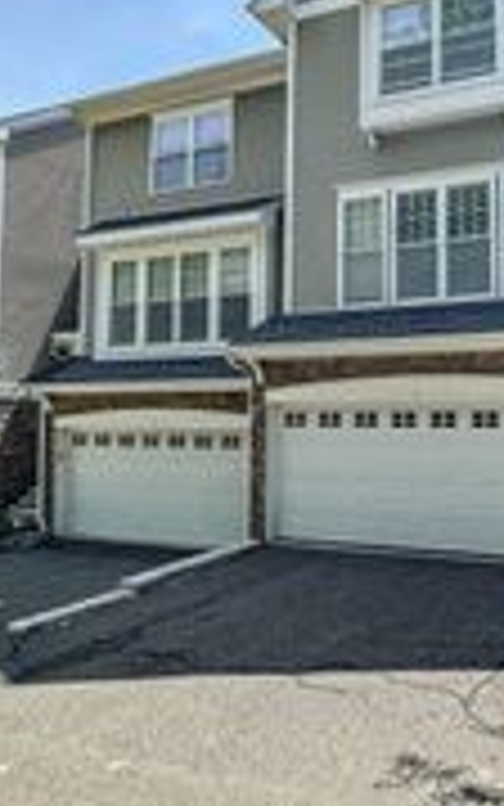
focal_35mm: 29
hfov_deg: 42.6
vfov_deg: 62.2
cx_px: 333
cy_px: 239
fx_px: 637
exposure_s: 1/570
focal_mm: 2.22
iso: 40
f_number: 2.2
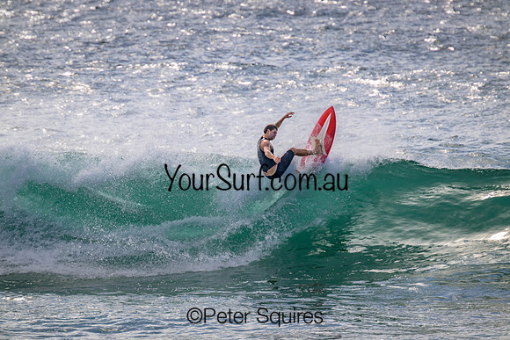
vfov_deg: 1.7
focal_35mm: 800
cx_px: 255
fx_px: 11335
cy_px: 170
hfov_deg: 2.6
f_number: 11
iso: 900
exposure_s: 1/2000
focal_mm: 800
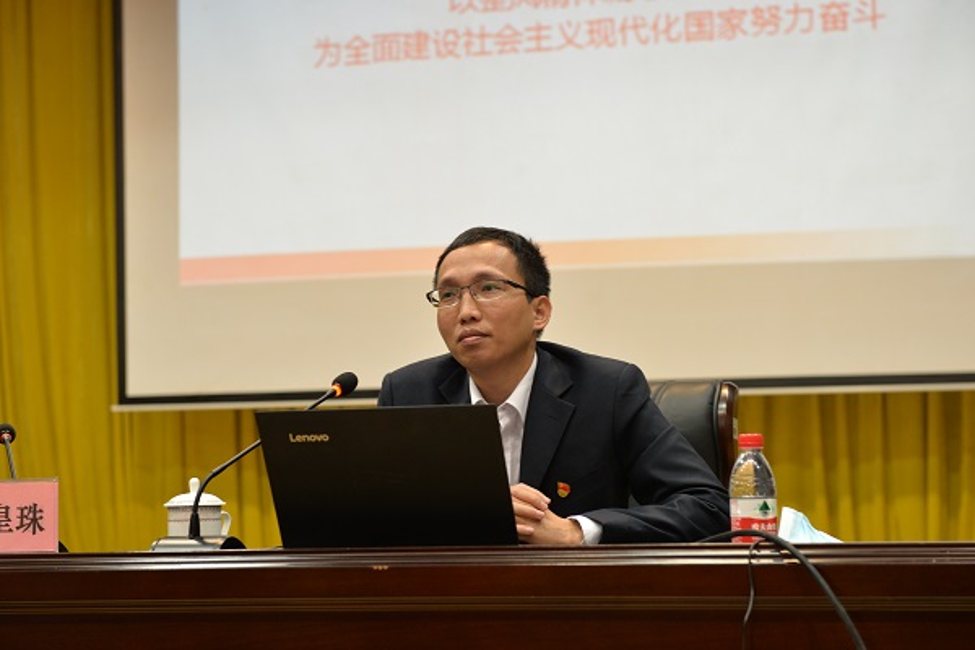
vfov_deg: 19.5
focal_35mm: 70
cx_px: 488
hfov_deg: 28.8
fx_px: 1896
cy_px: 325
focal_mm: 70
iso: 1000
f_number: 5
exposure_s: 1/80
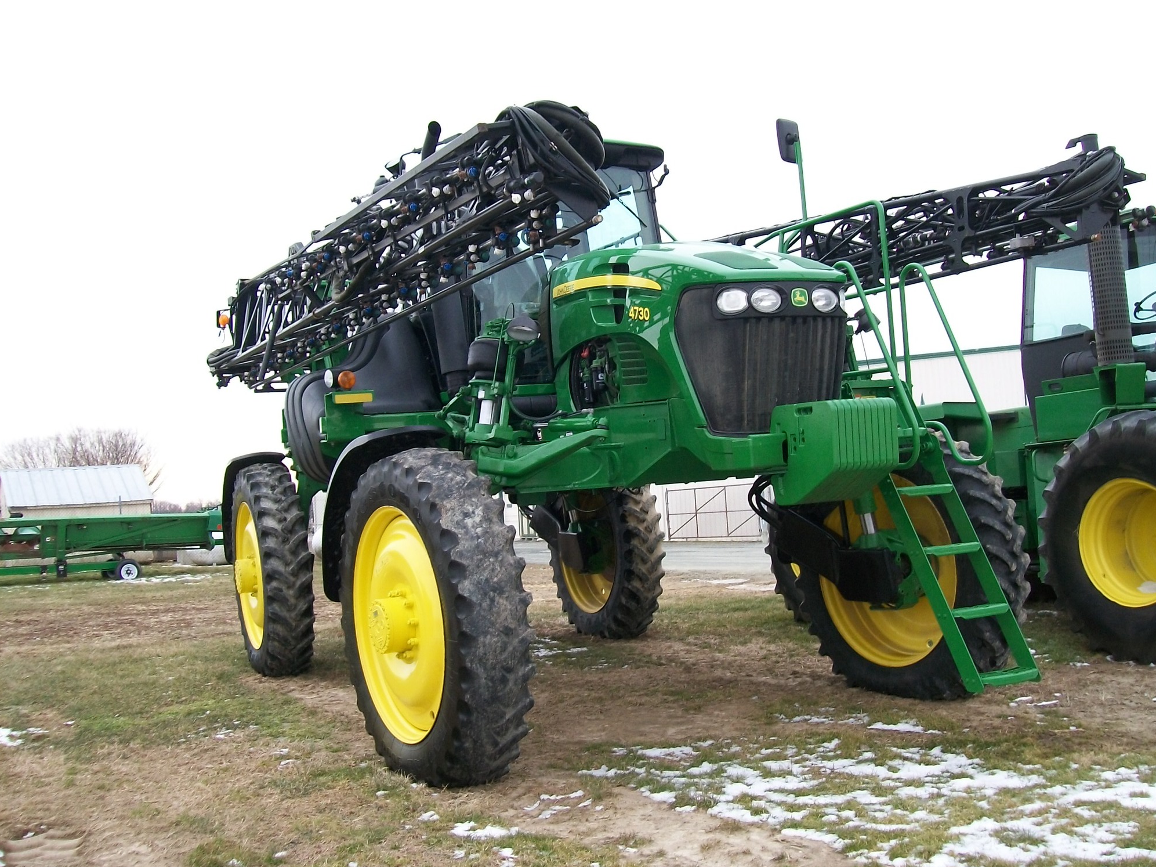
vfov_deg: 38.7
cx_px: 587
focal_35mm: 37
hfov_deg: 50.1
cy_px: 429
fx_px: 1235
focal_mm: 6
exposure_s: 1/250
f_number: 2.7
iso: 80
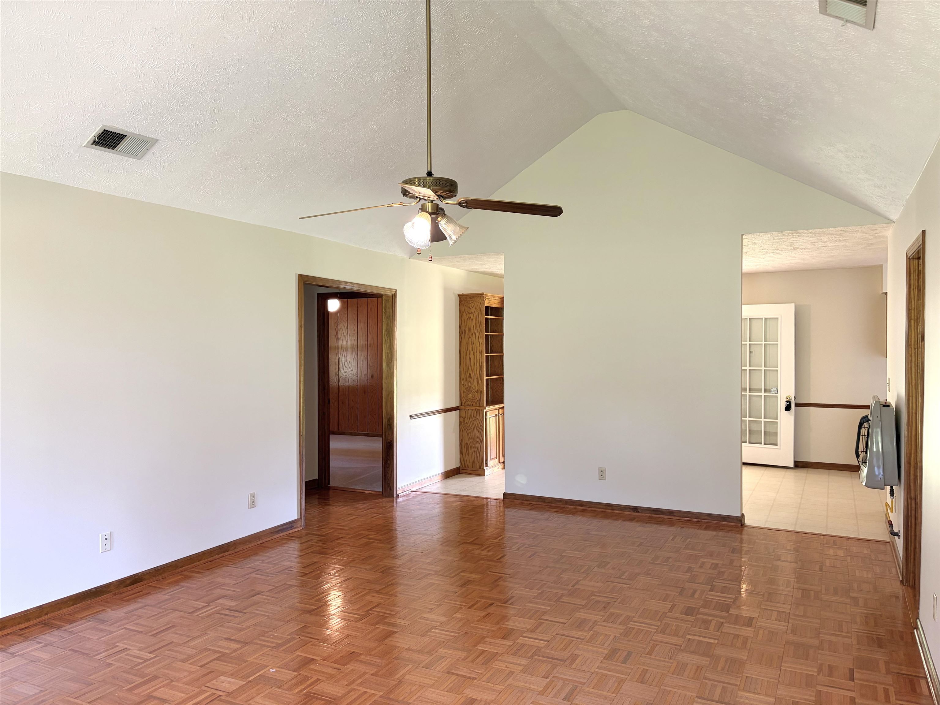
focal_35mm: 26
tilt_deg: -0.4
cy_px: 352
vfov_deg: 53.1
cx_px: 470
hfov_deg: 67.3
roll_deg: +0.3
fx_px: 706
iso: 100
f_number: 1.6
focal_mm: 5.96
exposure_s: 1/60
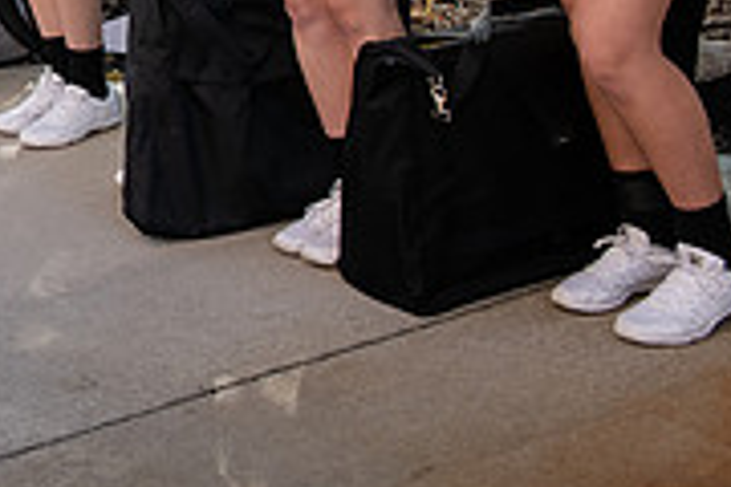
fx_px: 2030
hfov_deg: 18.5
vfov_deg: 13.1
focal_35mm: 100
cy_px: -201
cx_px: -309
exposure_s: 1/500
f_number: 5
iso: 400
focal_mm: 31
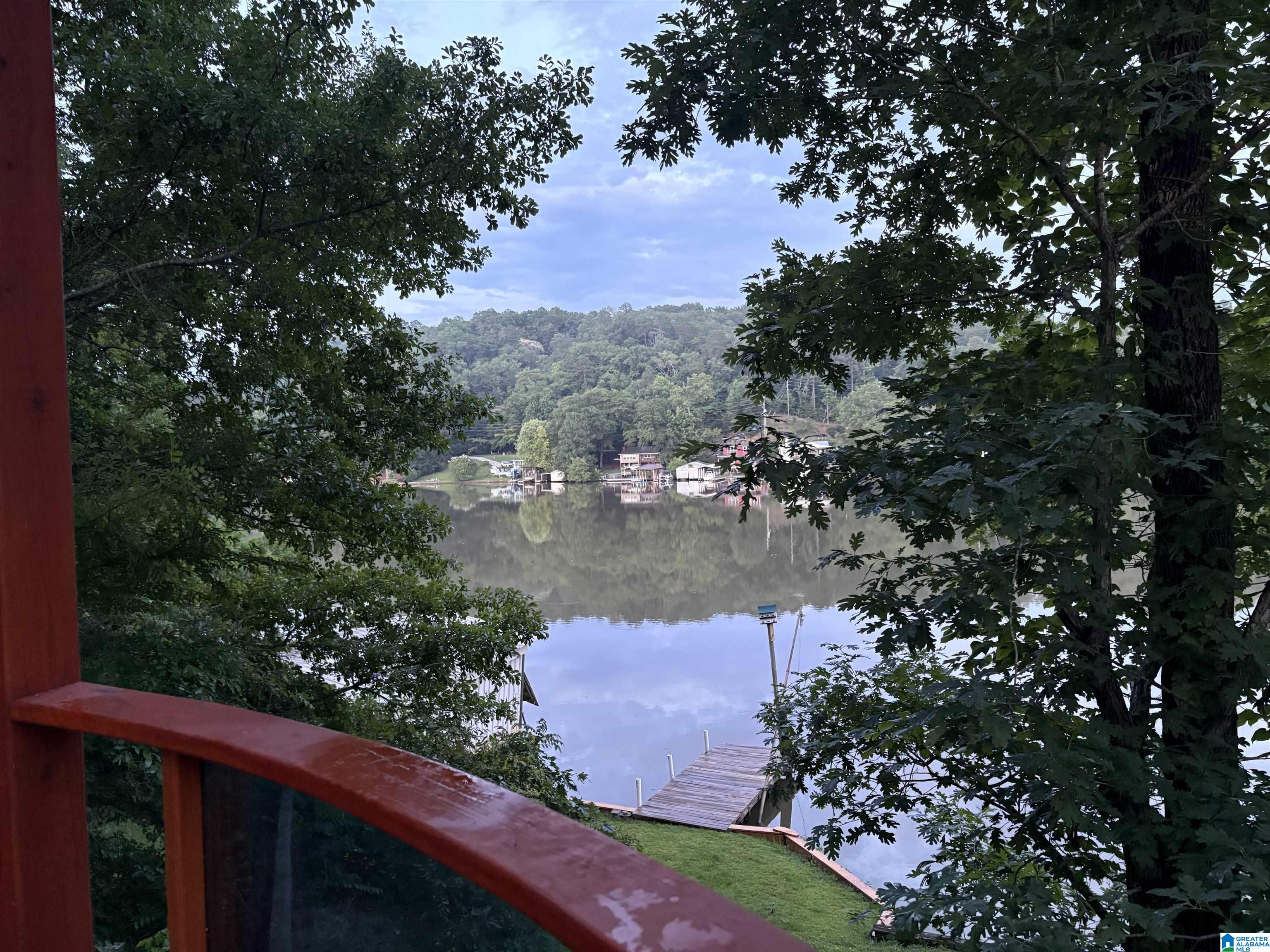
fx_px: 954
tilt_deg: -2.3
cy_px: 476
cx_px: 635
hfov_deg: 67.3
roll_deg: +2.6
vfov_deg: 53.1
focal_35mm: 26
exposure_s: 1/40
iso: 400
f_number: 1.6
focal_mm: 5.96
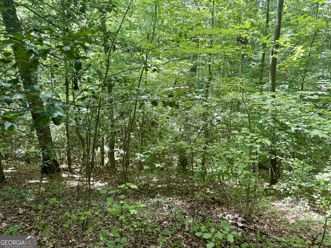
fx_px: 229
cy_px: 124
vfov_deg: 56.8
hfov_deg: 71.6
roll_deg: -1.5
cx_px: 166
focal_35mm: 24
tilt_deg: -12.7
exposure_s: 1/121
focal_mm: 6.76
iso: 80
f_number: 1.78
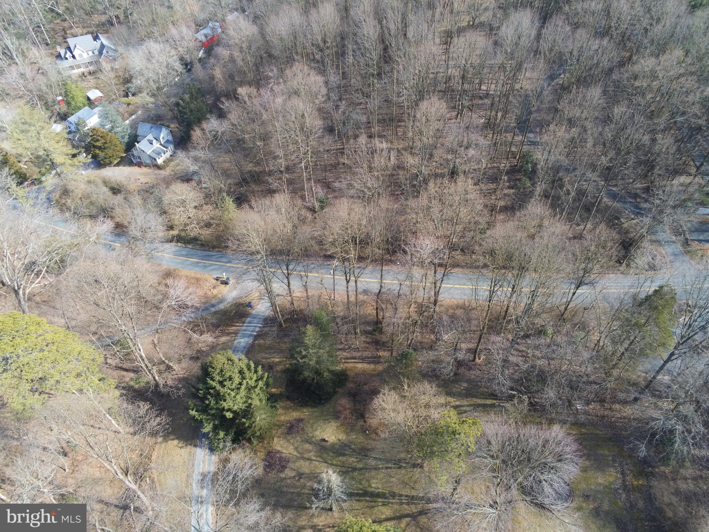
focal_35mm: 23
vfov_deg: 58.9
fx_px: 471
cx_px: 354
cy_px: 266
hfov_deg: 73.9
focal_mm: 4
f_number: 2.4
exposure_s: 1/480
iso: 137
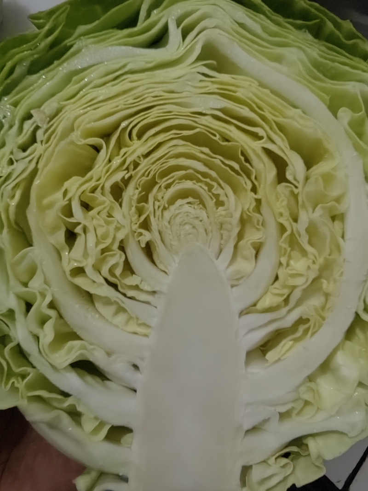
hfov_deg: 51.3
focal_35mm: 27
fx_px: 383
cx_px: 184
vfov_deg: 65.3
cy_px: 246
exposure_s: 1/25
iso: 1000
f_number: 2.2
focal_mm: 1.68
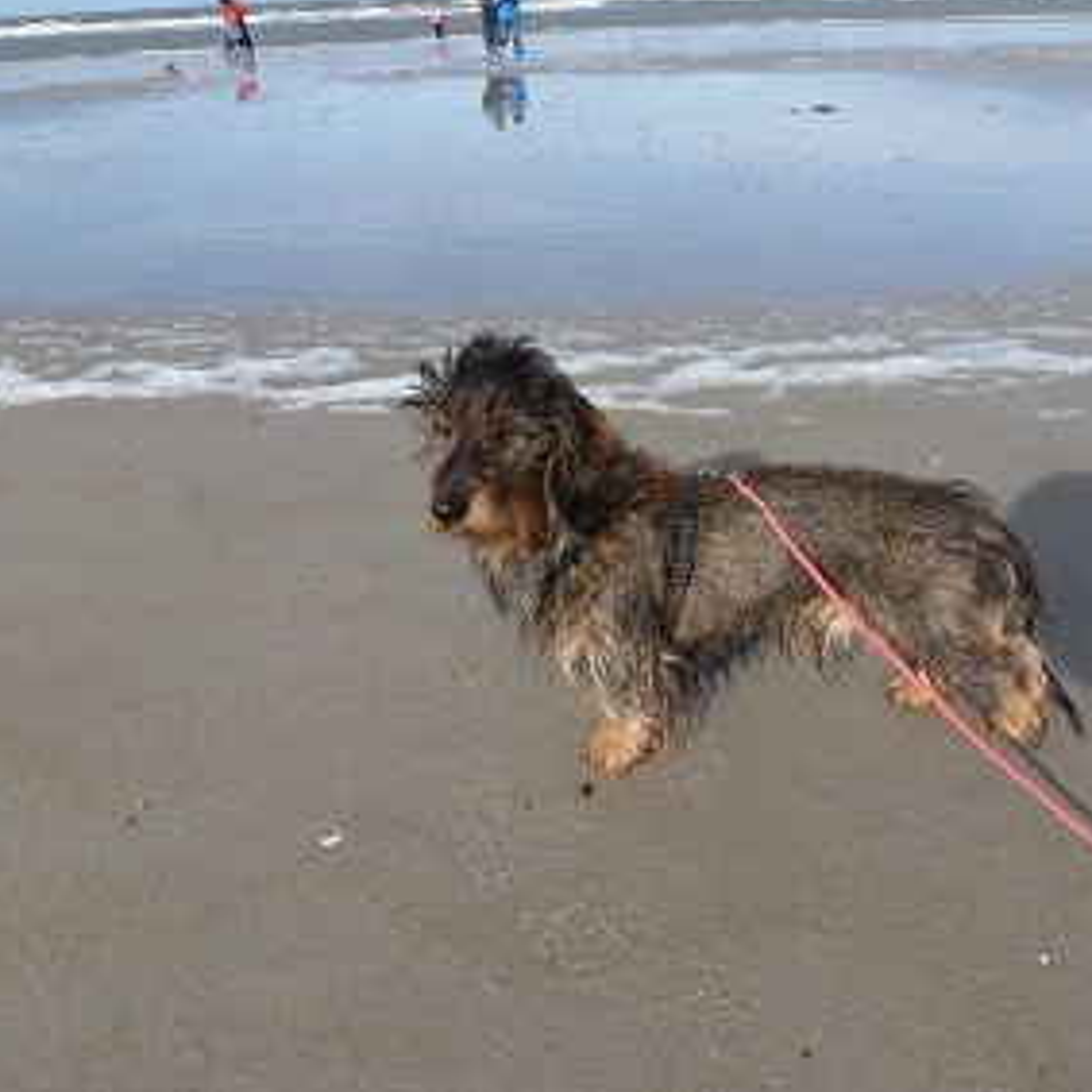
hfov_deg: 53.6
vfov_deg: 54.0
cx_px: 668
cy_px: 525
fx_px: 1071
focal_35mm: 30
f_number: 4.5
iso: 100
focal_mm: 4.3
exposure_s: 1/400
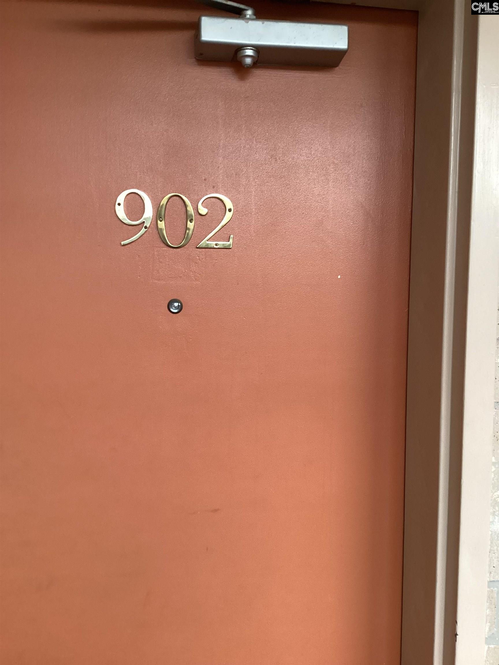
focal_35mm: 31
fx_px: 596
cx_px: 250
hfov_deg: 45.4
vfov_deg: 58.4
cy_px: 332
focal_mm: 3.3
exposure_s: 1/60
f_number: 2.4
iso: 250
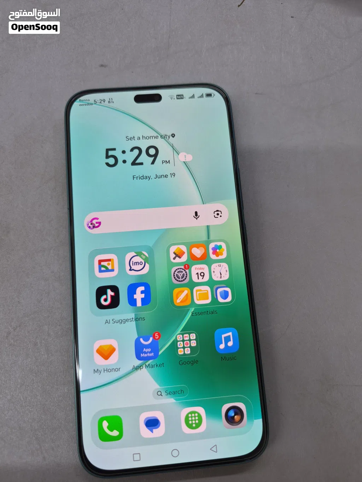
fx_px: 321
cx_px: 181
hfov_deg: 58.9
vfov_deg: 73.9
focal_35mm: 23
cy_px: 241
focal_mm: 5.4
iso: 25
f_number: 1.8
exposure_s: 1/123
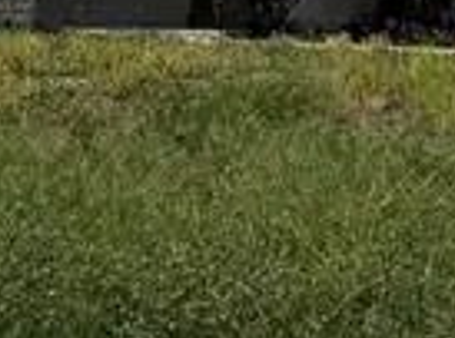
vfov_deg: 8.1
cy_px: -103
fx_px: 2360
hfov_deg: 11.0
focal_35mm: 180
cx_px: 213
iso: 80
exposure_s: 1/6173
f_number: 1.78
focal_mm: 6.76
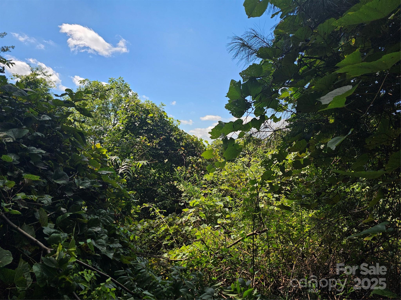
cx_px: 200
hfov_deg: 73.9
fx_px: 266
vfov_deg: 58.9
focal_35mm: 23
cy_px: 150
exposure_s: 1/565
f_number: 1.7
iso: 10
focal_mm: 6.3
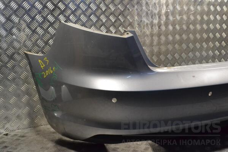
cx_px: 114
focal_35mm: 48
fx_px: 304
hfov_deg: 41.1
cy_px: 76
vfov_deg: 28.1
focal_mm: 32
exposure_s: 1/320
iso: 3200
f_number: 9
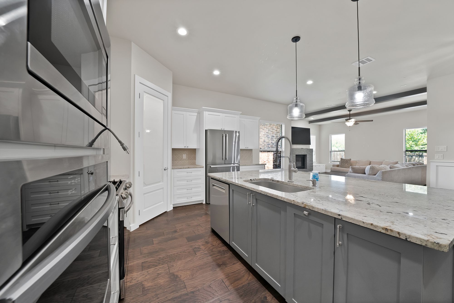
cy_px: 152
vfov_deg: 90.1
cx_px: 227
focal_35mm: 12
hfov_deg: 112.6
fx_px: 151
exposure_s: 1/2.5
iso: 640
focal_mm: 12
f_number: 9
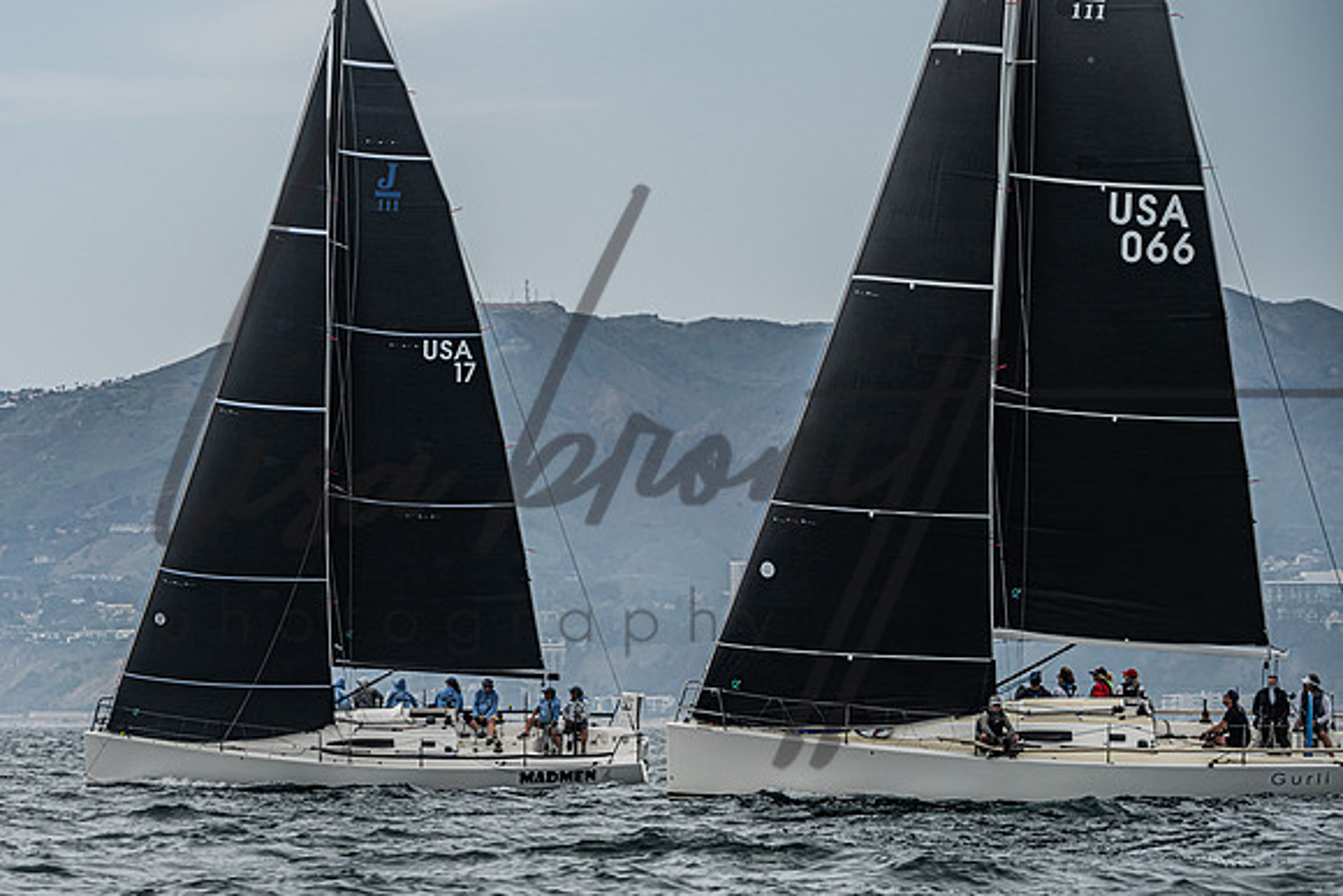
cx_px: 432
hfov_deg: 8.4
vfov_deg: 5.6
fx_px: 9139
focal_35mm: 245
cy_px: 498
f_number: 7.6
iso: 320
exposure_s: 1/1600
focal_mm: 180
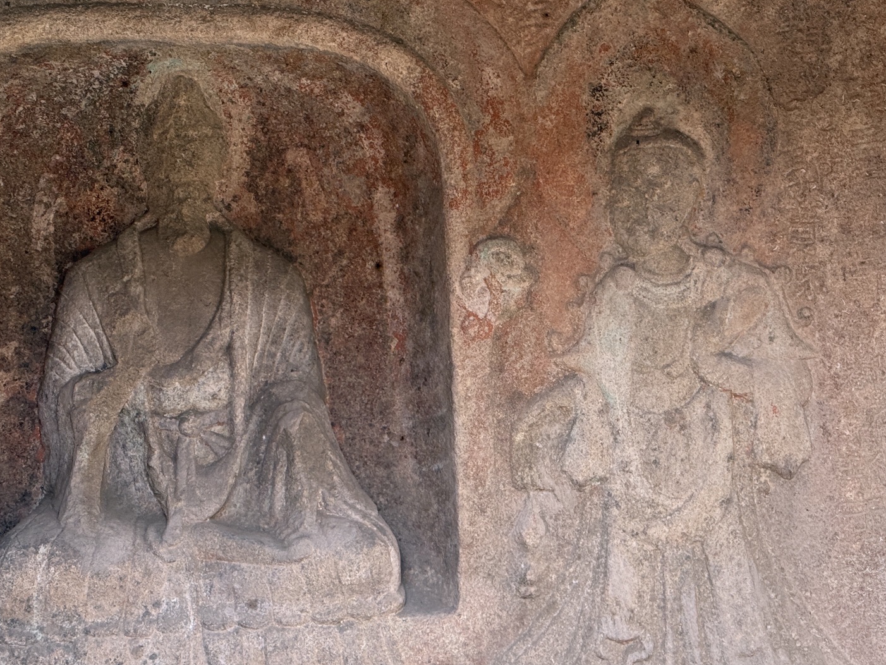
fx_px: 1766
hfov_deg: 28.1
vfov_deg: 21.3
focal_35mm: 69
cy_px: 375
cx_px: 531
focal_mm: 6.76
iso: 200
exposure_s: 1/224
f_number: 1.78
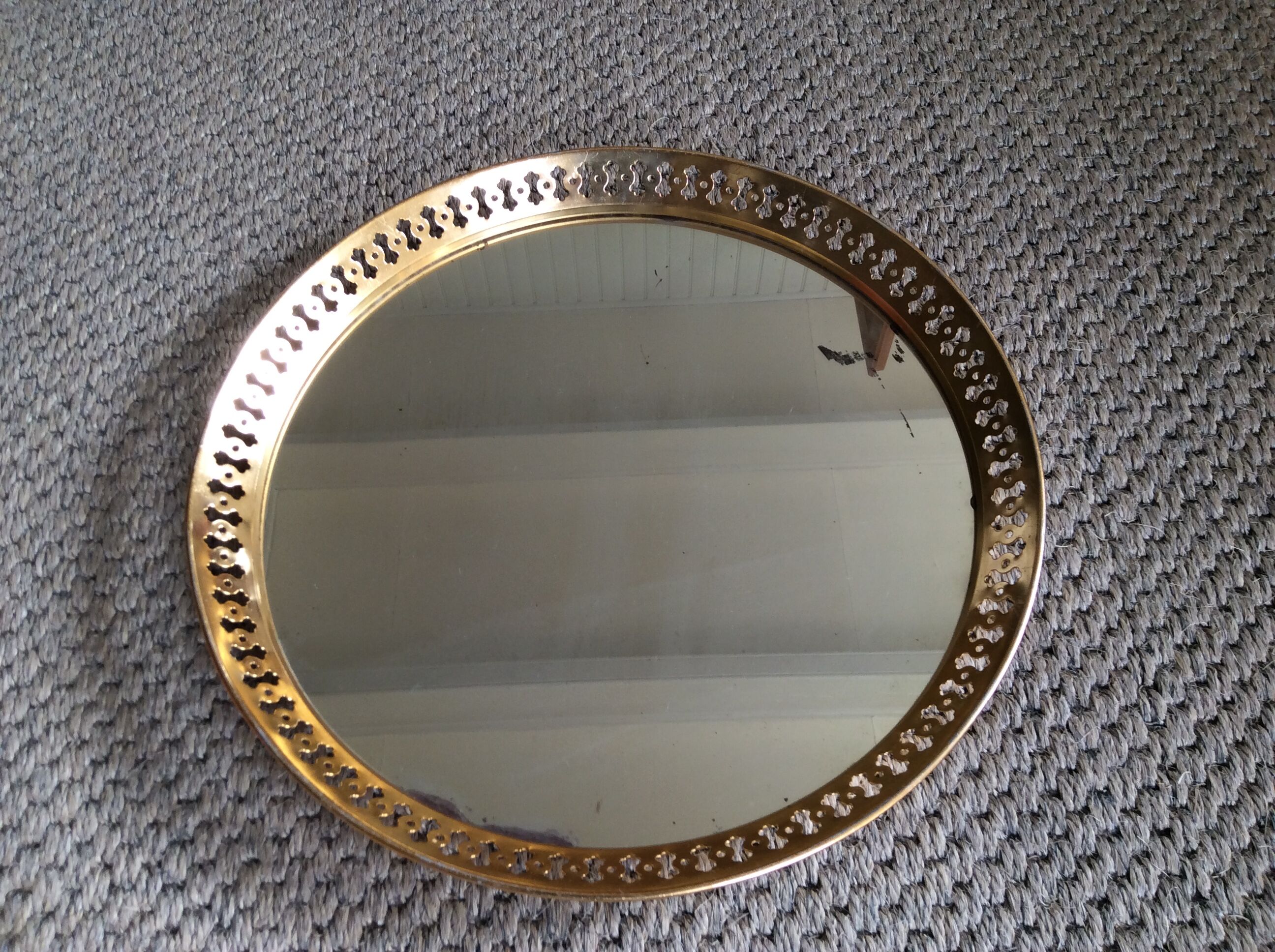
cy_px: 476
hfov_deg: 56.9
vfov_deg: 44.1
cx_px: 638
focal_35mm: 32
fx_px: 1177
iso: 40
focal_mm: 3.3
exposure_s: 1/25
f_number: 2.4
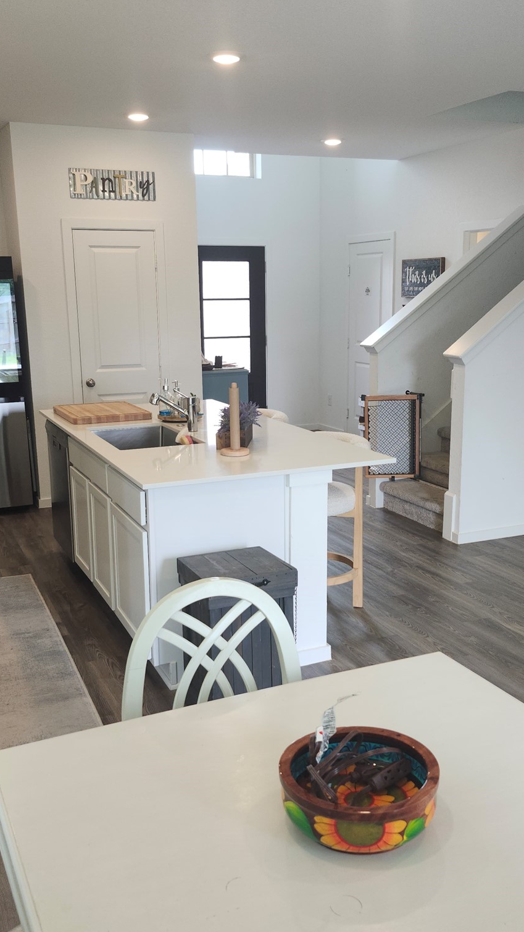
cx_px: 279
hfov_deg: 34.6
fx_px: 840
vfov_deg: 58.0
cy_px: 468
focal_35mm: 34
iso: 50
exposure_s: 1/60
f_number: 1.8
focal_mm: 5.54
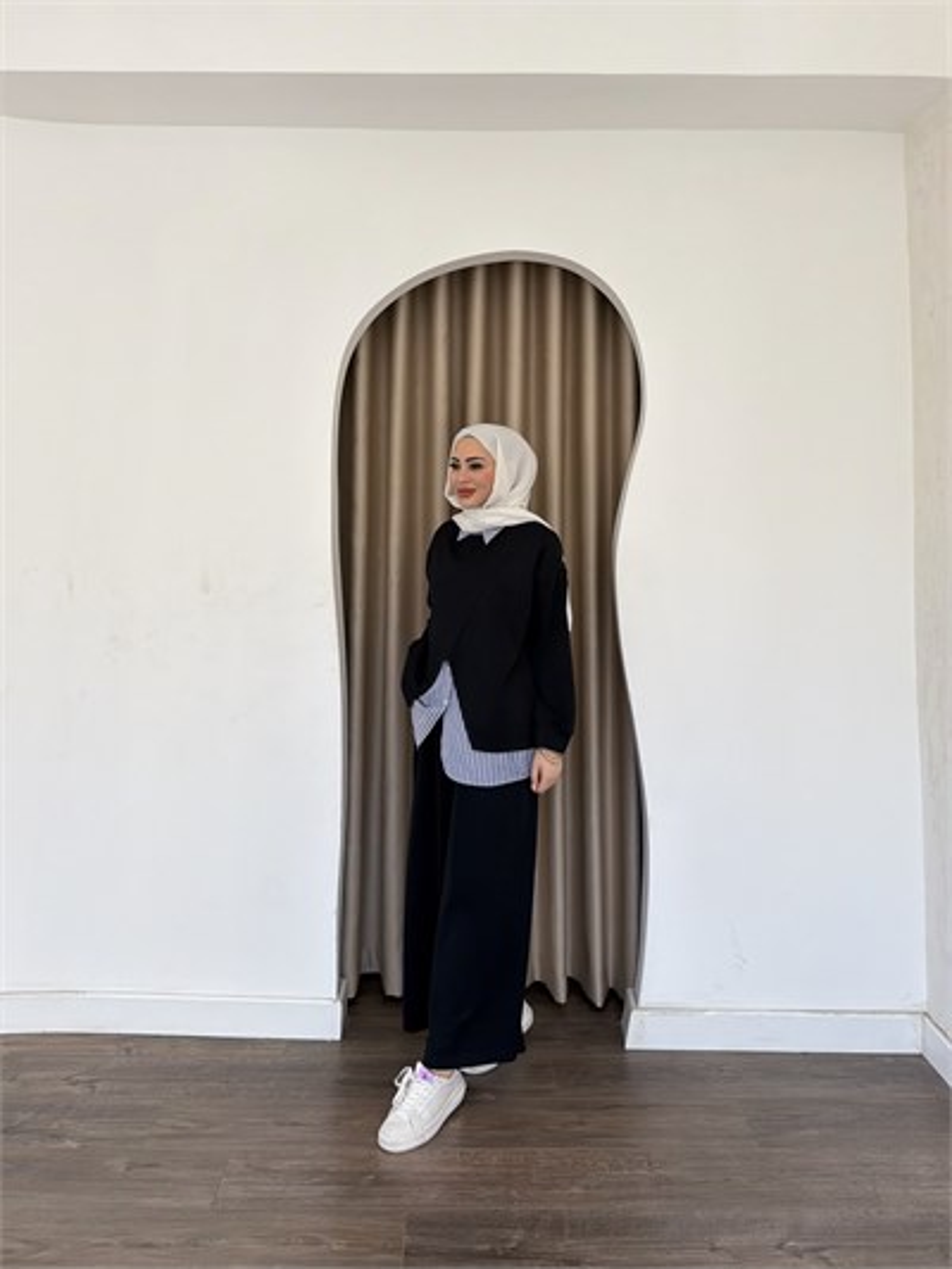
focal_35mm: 24
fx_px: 880
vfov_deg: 71.6
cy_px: 634
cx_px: 476
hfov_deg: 56.8
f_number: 1.78
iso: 320
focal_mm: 6.76
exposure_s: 1/1585
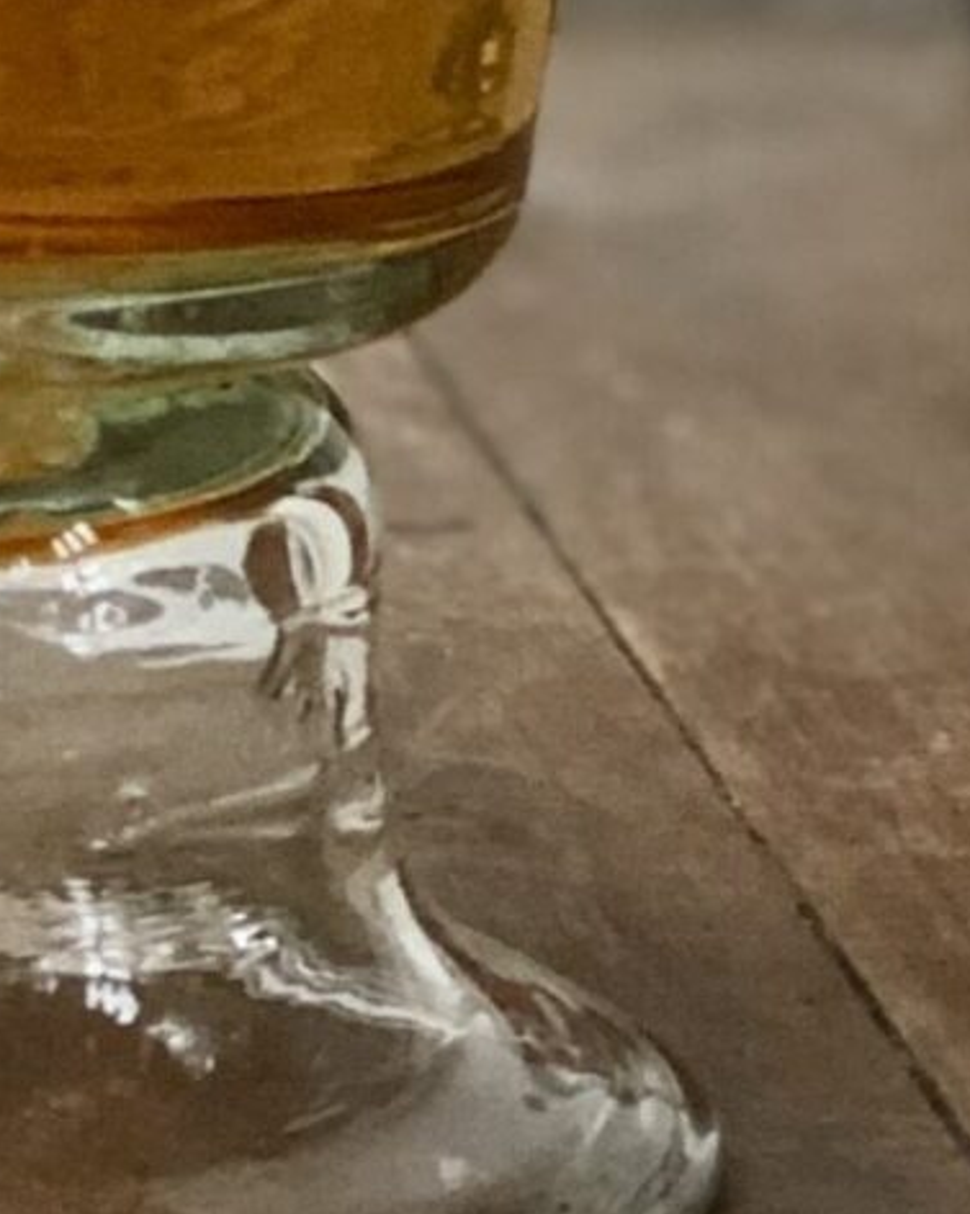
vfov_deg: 6.3
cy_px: -833
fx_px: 10848
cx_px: -865
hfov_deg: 5.0
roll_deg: +0.7
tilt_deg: -7.0
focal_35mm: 302
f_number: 2.8
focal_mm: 6.6
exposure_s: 1/30
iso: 160
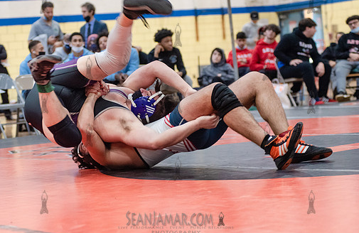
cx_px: 155
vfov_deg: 13.1
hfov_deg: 20.0
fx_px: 1019
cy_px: 121
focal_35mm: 103
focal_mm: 80
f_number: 3.5
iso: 4000
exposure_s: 1/400
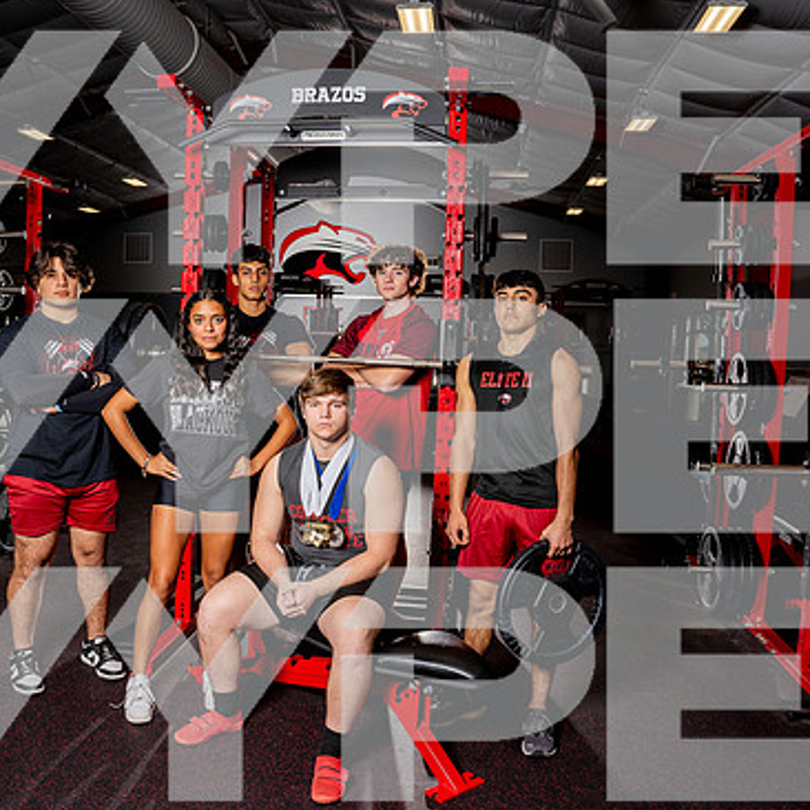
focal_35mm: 31
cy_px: 417
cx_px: 305
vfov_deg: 52.5
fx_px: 821
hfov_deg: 52.0
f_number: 8
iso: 100
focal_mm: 23
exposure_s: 1/250
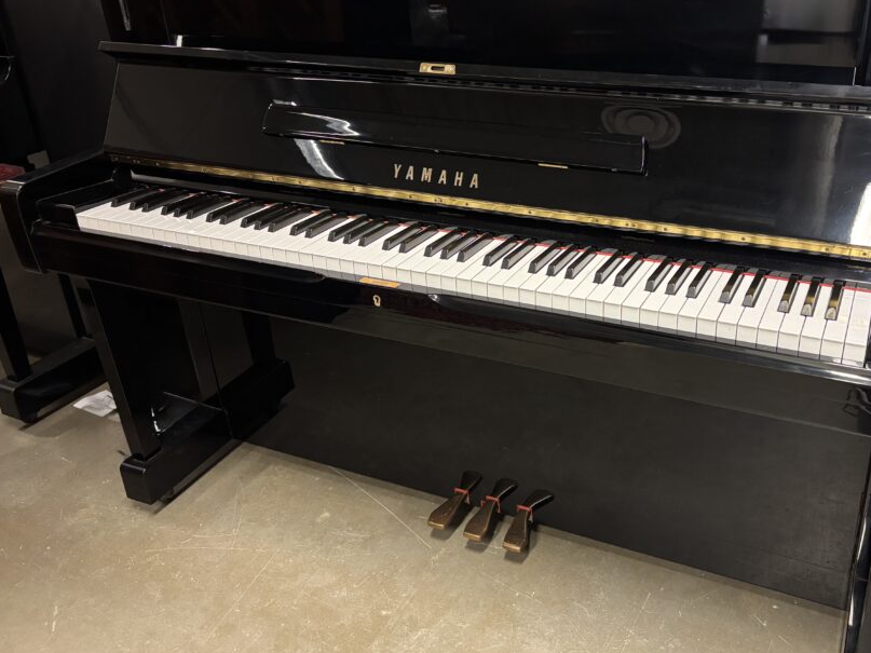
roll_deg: +1.8
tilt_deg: -25.6
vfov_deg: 42.8
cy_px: 271
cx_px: 527
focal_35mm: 33
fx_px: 830
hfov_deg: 54.9
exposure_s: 1/50
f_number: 1.6
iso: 320
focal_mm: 5.96
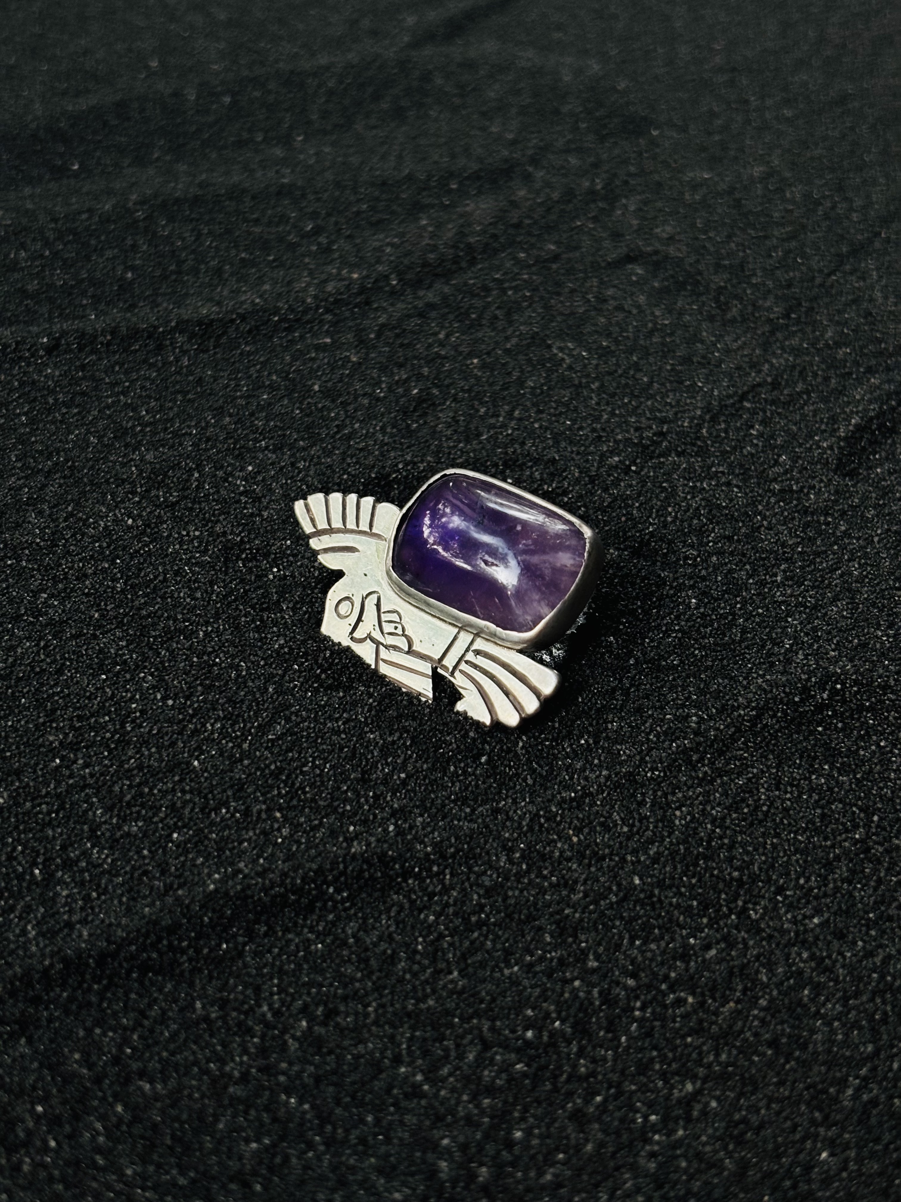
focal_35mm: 52
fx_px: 1805
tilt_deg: -42.9
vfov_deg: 36.8
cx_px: 450
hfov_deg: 28.0
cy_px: 601
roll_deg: -2.8
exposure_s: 1/60
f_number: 1.6
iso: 64
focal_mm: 5.96
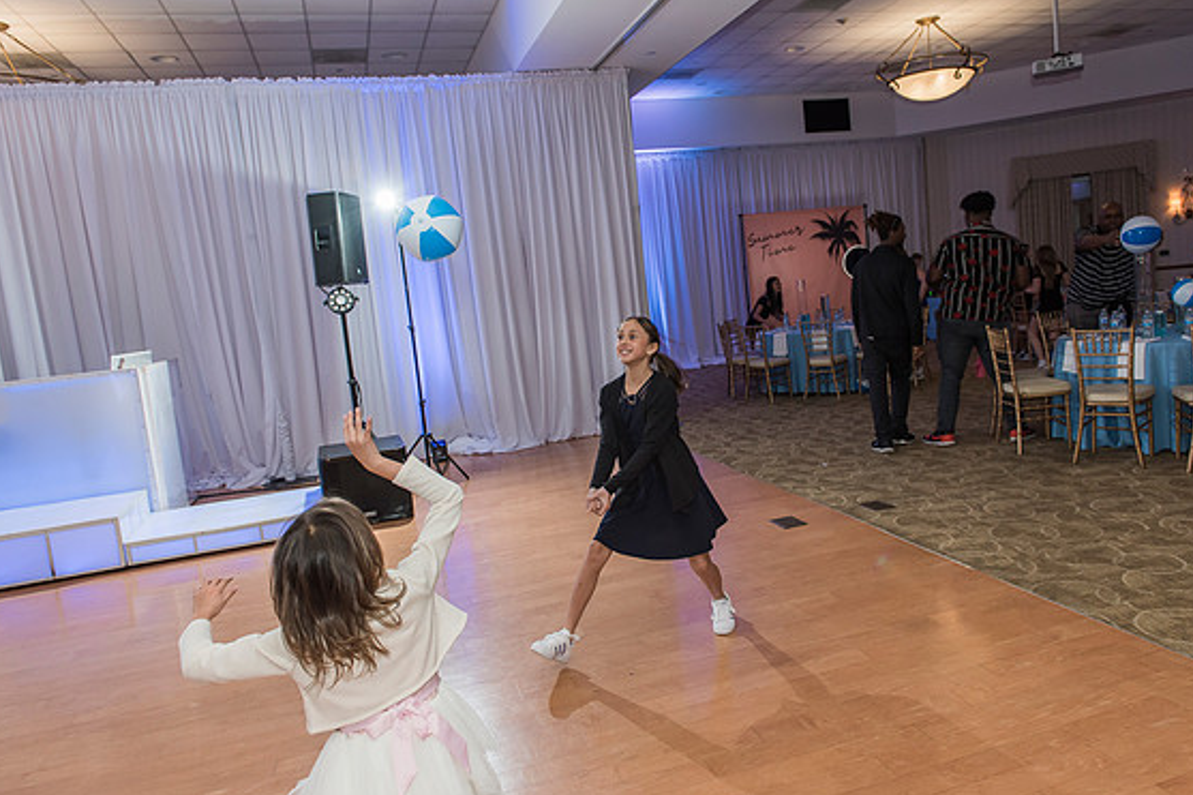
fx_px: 861
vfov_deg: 49.5
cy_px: 381
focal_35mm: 26
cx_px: 633
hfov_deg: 69.3
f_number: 4
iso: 800
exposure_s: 1/100
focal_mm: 24
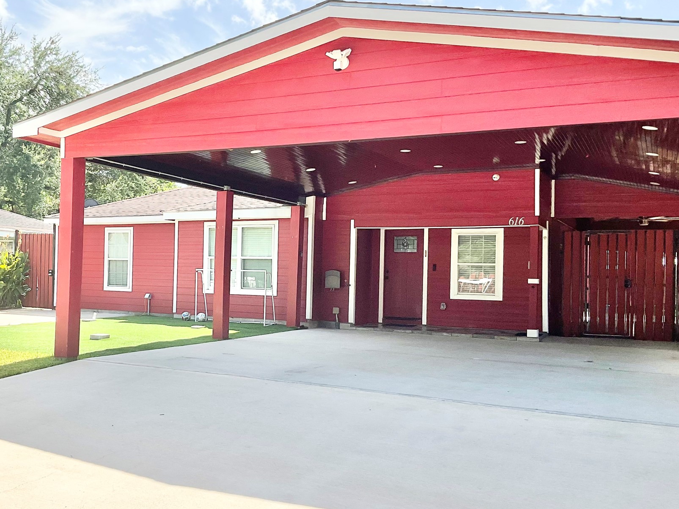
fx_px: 726
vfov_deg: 38.7
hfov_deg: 49.7
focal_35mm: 37
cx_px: 257
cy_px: 272
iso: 16
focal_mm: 3
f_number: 1.8
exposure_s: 1/1534
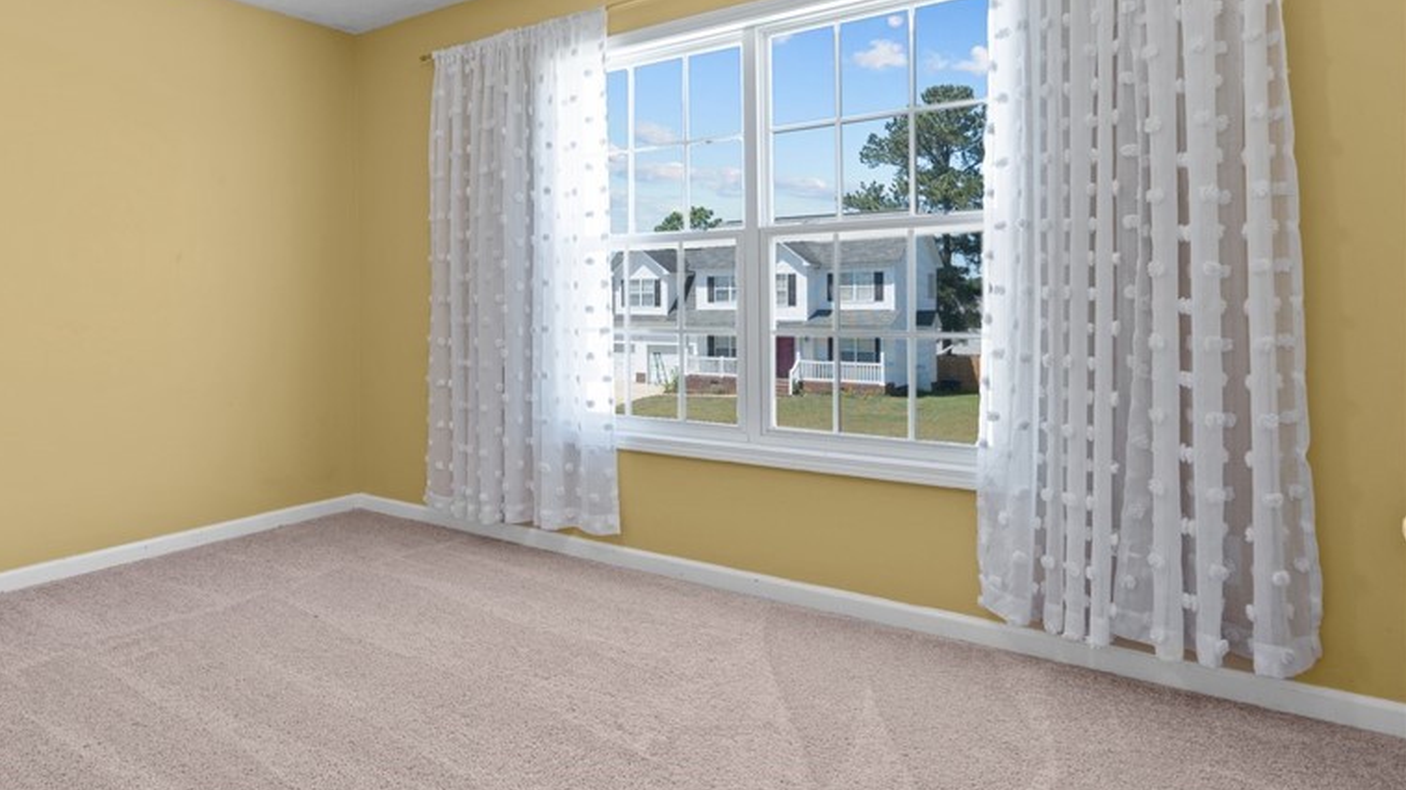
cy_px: 296
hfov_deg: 72.5
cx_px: 402
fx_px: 895
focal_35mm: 24
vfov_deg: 47.2
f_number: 8
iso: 400
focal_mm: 16
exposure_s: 1/10
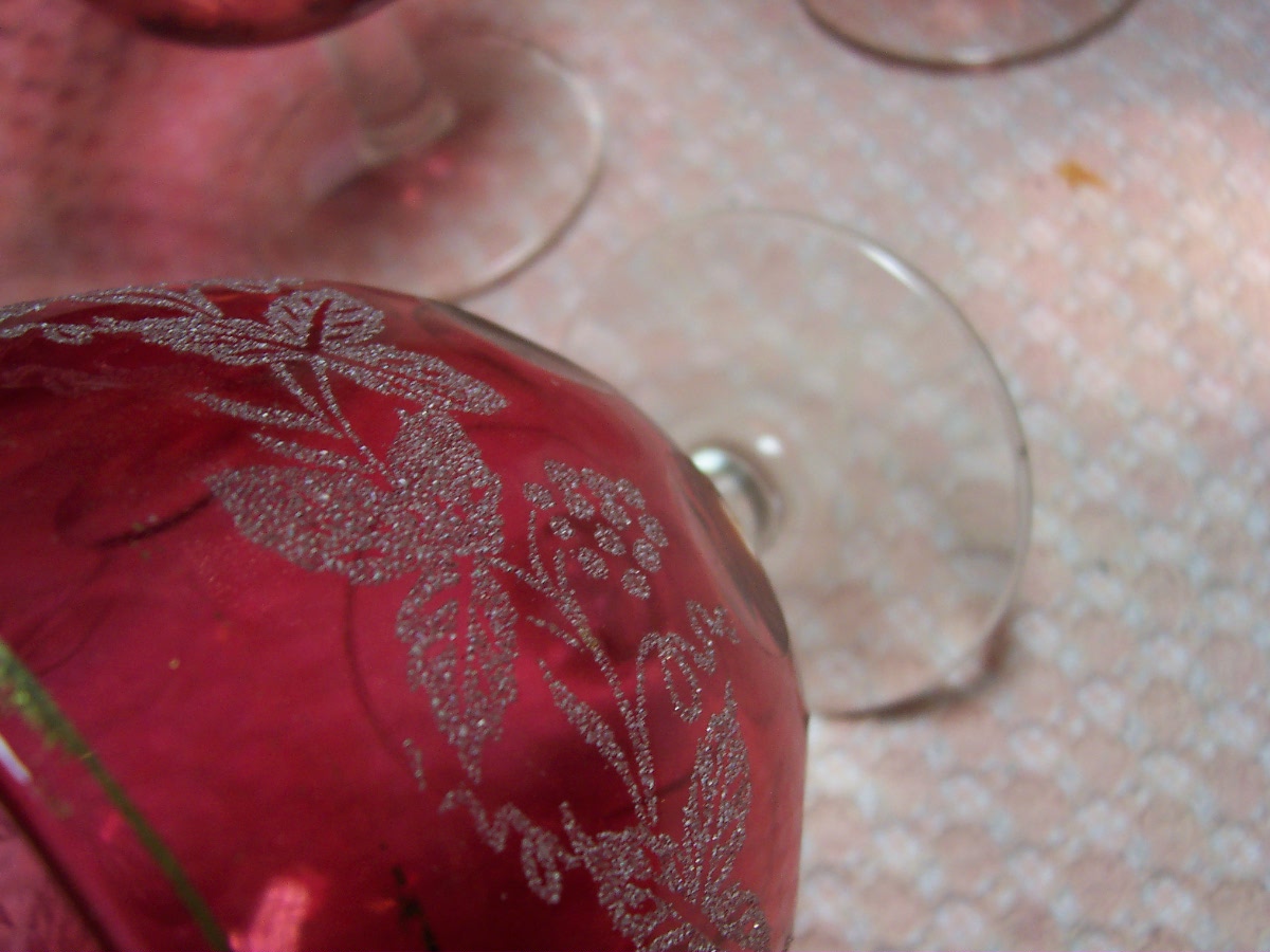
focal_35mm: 37
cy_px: 476
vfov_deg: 38.7
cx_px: 635
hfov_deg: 50.1
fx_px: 1357
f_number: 2.8
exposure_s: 1/45
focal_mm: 5.6
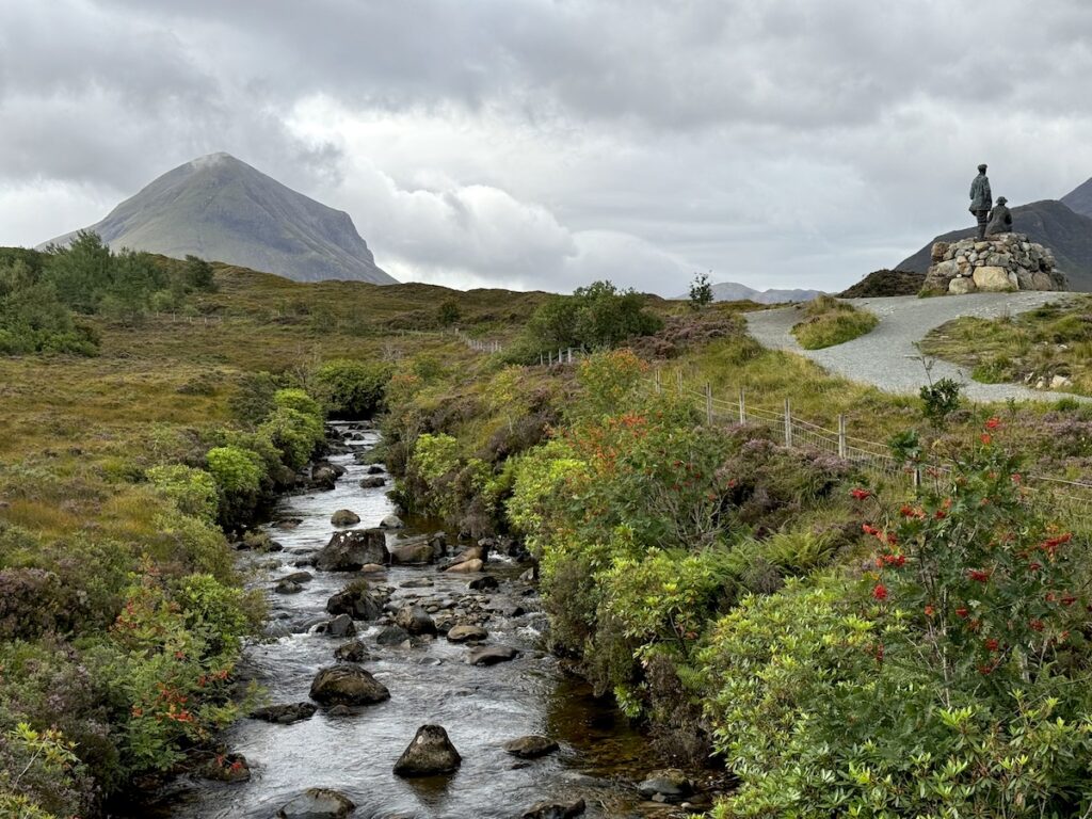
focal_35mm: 48
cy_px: 410
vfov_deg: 30.3
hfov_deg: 39.7
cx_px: 546
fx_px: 1514
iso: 64
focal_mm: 6.76
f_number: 1.78
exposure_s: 1/1076
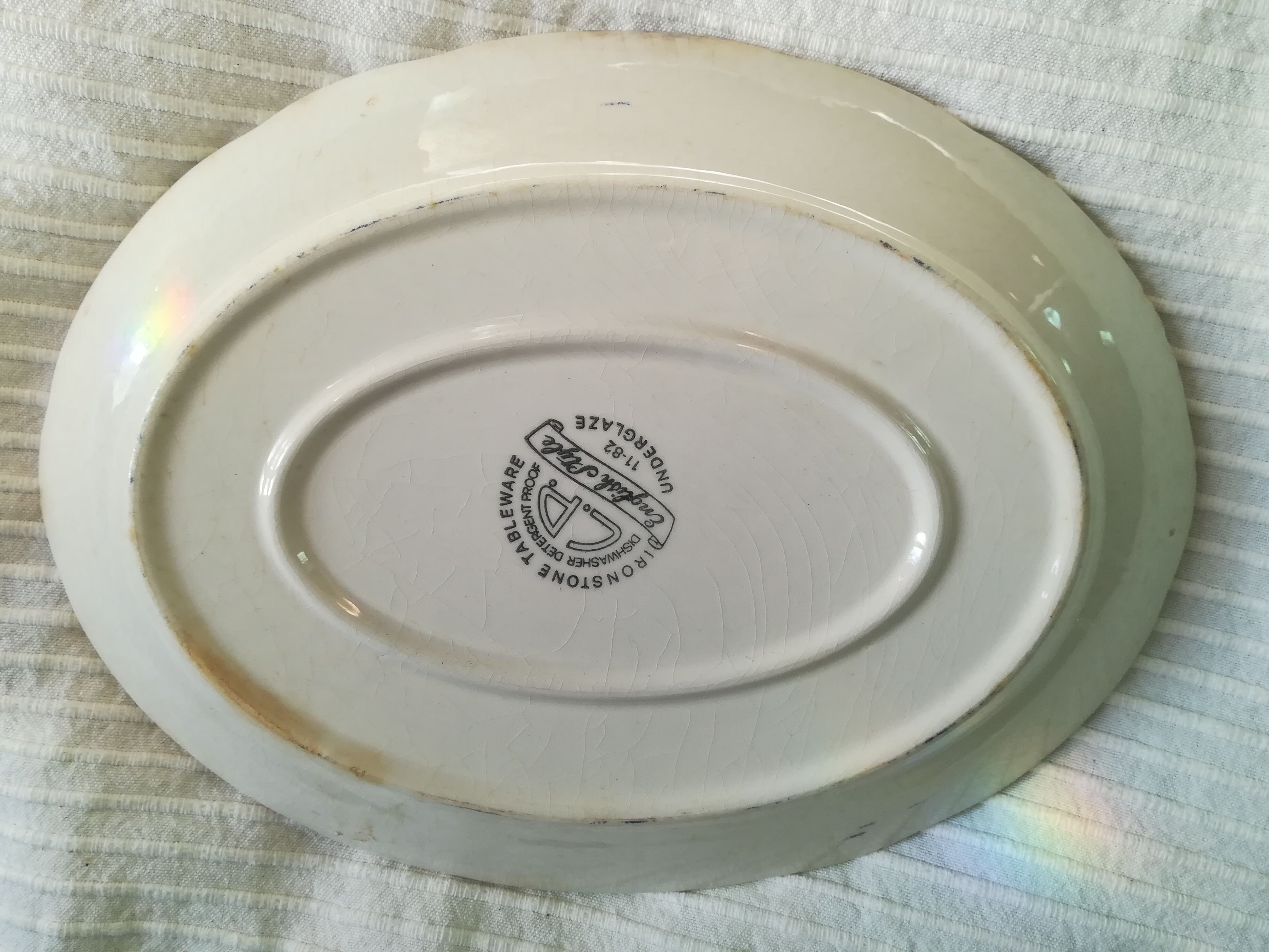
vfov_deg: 53.1
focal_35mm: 26
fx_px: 953
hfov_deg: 67.3
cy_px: 476
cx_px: 634
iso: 64
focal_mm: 3.83
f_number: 2.2
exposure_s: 1/50
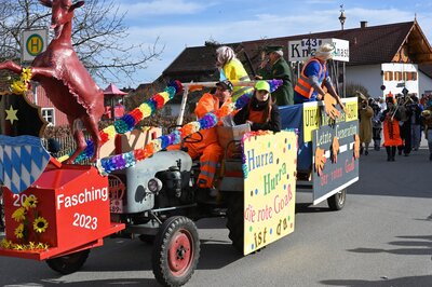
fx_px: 647
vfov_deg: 25.0
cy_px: 144
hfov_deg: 36.9
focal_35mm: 54
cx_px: 216
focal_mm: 54
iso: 1000
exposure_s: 1/1000
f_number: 16
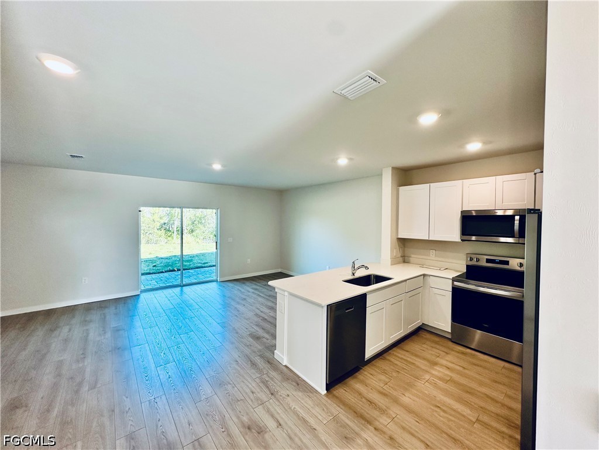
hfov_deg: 102.1
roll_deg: -0.3
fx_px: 242
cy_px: 225
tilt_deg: -1.5
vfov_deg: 85.7
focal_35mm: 14
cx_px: 300
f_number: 2.2
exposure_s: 1/120
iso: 125
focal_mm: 2.22
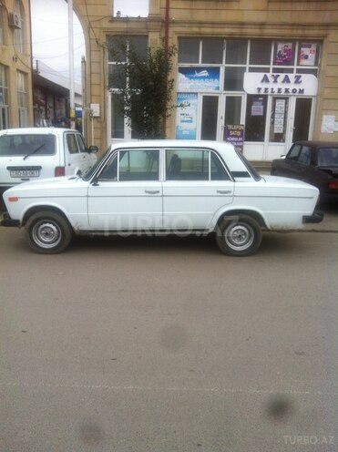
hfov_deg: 40.6
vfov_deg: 52.7
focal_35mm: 35
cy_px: 226
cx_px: 169
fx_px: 456
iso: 80
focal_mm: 3.85
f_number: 2.8
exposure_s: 1/324
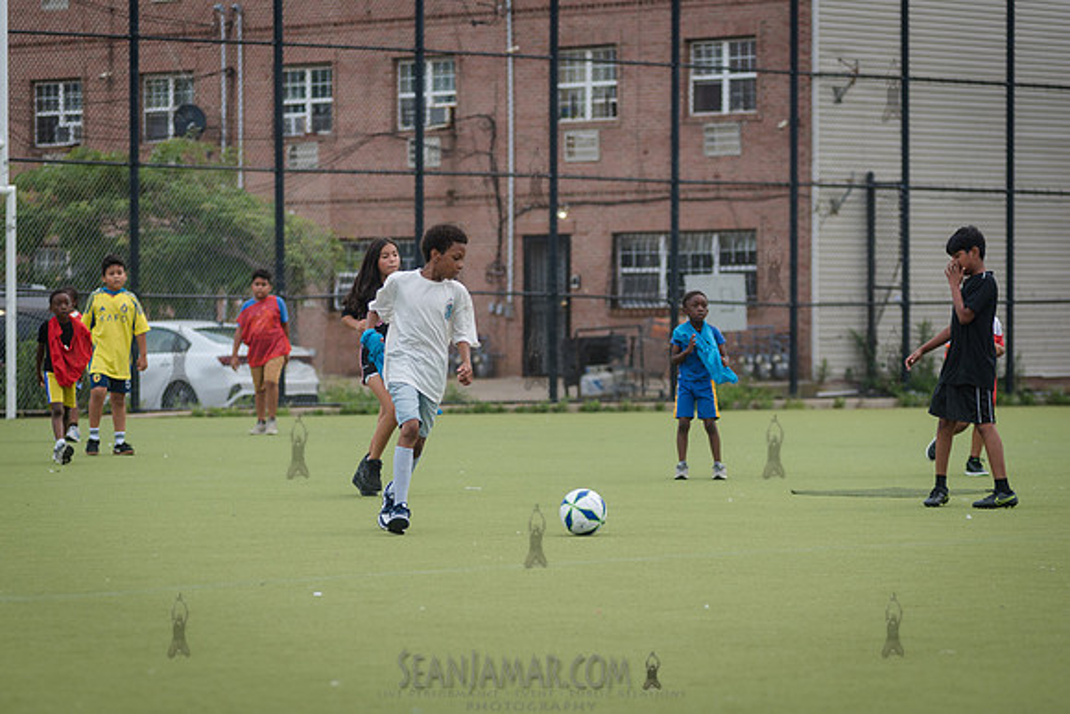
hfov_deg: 13.6
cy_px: 428
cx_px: 473
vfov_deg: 9.1
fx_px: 4484
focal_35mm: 151
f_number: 3.5
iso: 250
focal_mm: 125
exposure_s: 1/1250
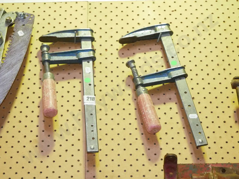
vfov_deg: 14.0
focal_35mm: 106
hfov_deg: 18.5
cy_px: 90
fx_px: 732
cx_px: 120
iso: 3200
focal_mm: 53
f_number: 5.6
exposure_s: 1/160
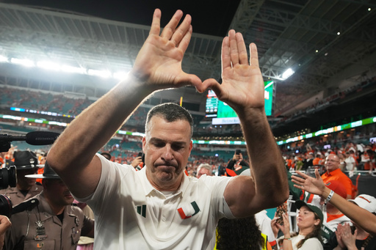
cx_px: 188
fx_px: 261
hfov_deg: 71.5
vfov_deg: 51.3
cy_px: 125
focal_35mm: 25
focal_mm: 25
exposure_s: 1/1000
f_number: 4
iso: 4000
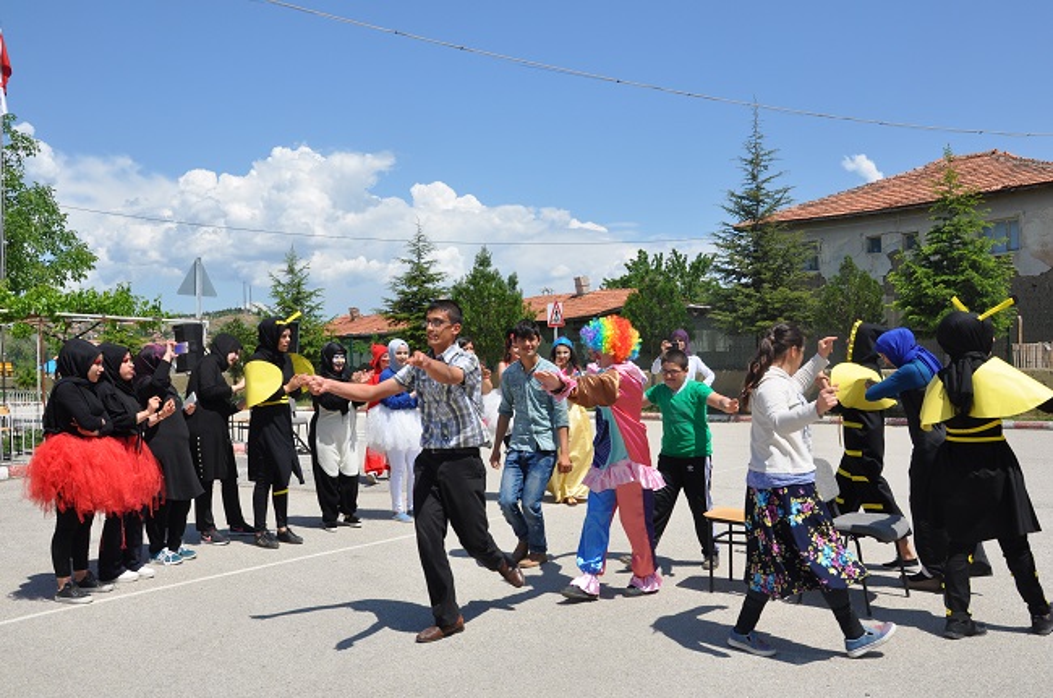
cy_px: 349
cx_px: 526
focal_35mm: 33
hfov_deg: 57.3
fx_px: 964
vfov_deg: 39.8
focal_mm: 22
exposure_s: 1/400
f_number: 10
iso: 200
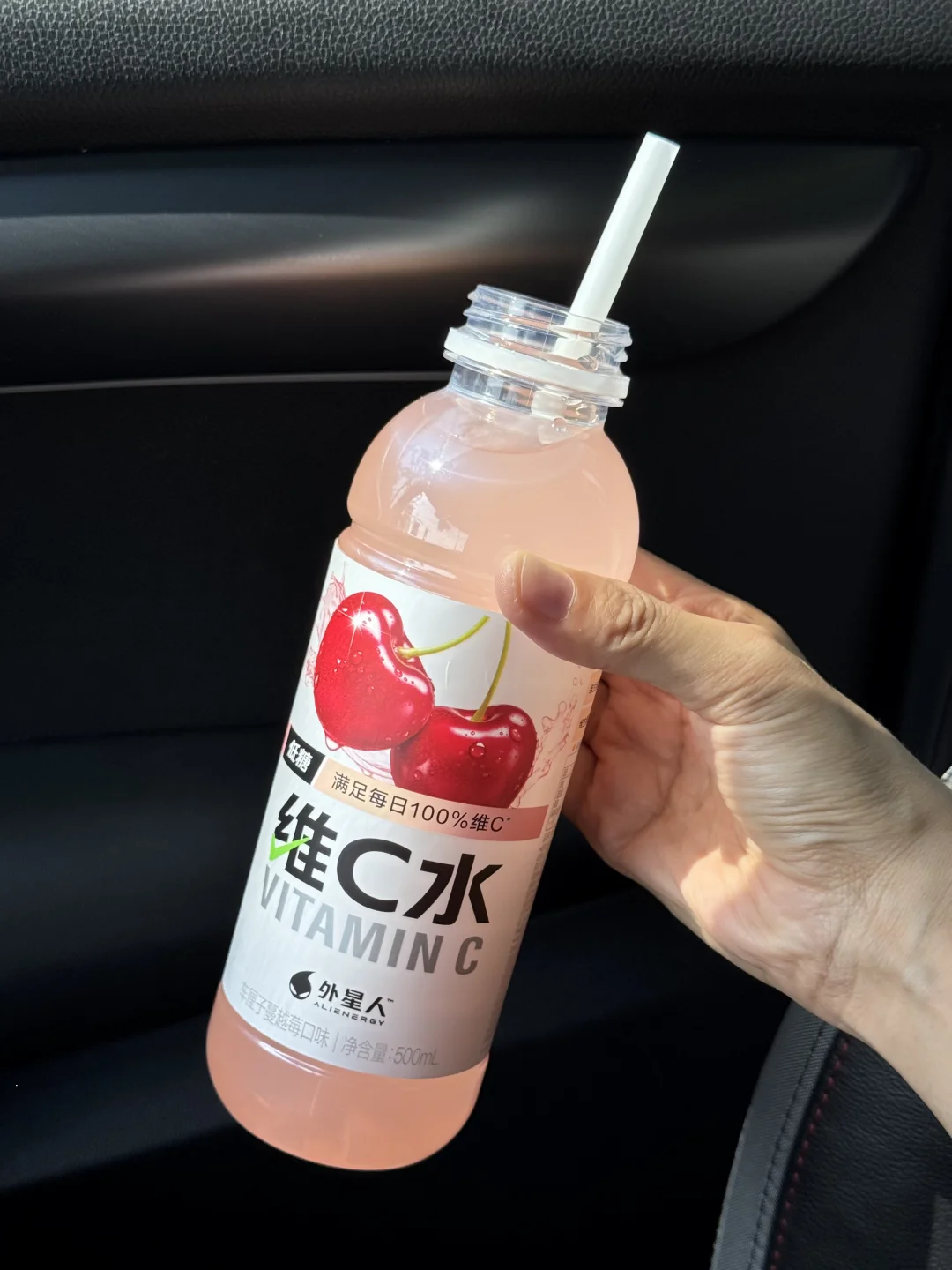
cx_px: 476
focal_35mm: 48
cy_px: 635
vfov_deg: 39.7
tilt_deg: -32.6
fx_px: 1760
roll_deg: -2.7
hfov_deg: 30.3
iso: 64
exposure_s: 1/558
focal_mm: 6.76
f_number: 1.78
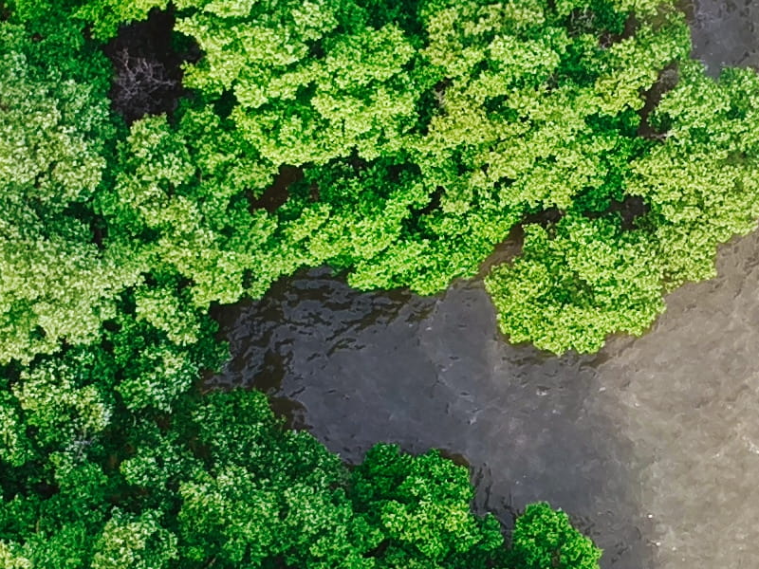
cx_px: 576
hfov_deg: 15.8
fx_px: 2719
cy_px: 296
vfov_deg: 12.0
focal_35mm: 124
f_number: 2.6
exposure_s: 1/200
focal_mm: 4.5
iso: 100
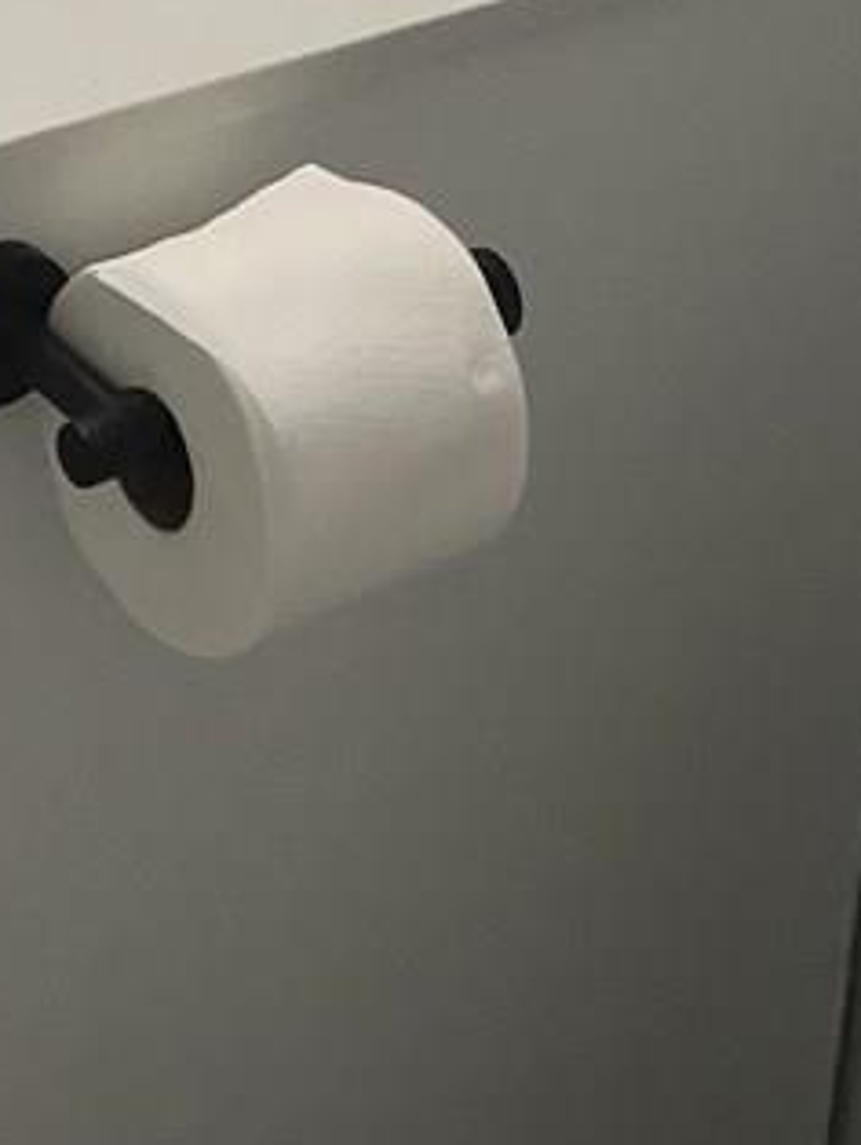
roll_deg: -3.0
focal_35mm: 127
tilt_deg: -11.6
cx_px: -106
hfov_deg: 11.5
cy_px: -1298
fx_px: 4206
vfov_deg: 13.0
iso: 125
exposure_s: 1/120
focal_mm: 5.1
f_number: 1.6
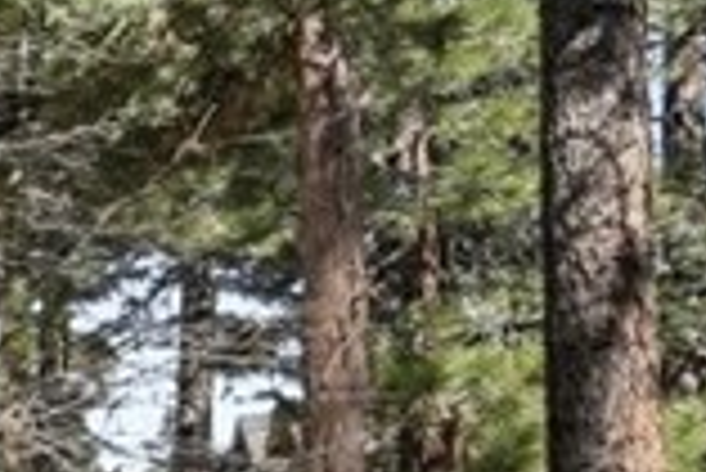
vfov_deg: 12.6
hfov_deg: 11.3
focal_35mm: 104
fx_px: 2041
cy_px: 679
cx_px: -1434
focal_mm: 16
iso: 400
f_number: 8
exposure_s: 1/750
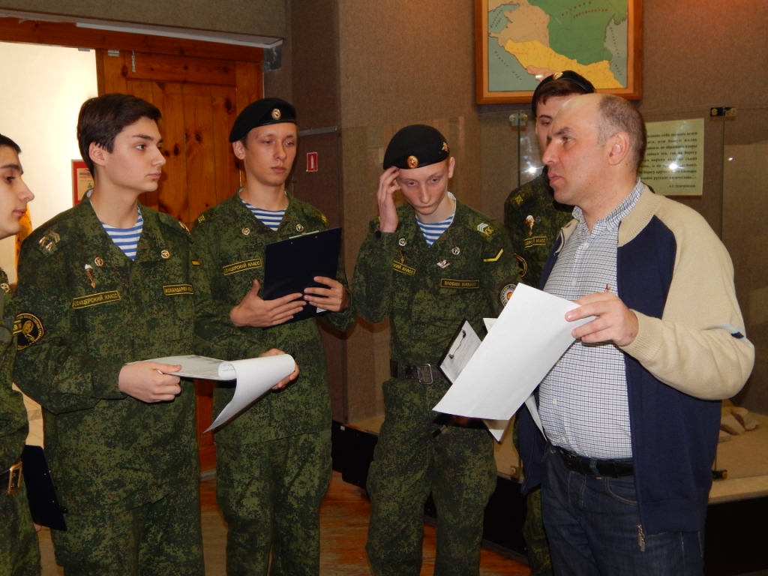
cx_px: 384
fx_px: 843
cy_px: 288
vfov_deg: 37.7
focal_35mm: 38
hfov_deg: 49.0
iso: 200
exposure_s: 1/30
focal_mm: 6.8
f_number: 3.4
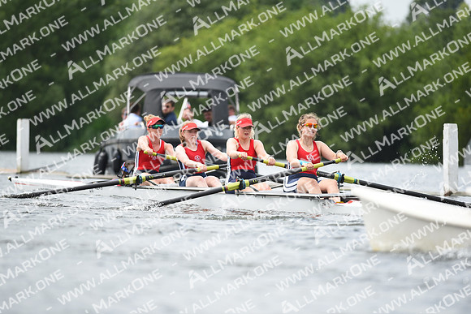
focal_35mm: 300
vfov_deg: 4.6
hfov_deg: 6.9
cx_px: 236
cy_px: 157
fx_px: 3926
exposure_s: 1/1600
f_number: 4
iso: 250
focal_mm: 300
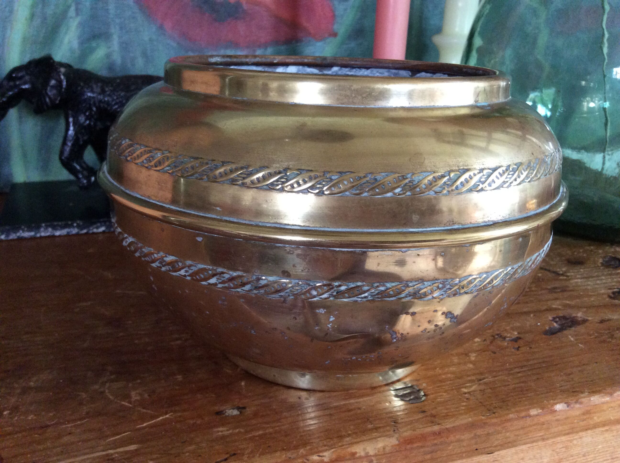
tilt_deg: -20.9
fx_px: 572
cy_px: 232
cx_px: 310
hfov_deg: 56.9
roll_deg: -1.6
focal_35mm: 32
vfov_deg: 44.1
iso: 250
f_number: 2.4
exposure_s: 1/25
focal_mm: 3.3
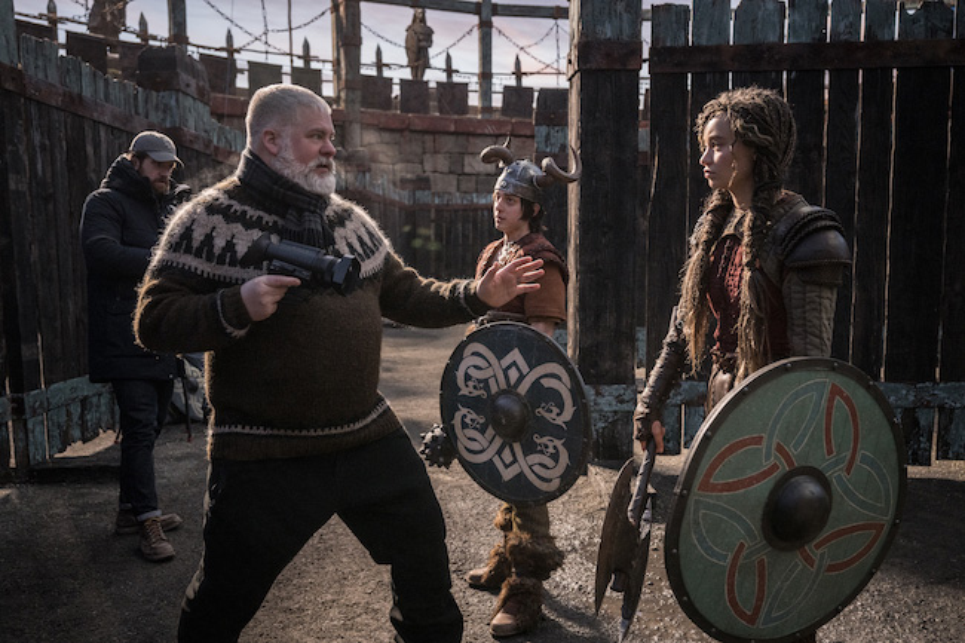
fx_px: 817
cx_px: 482
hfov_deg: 61.1
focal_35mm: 30
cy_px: 322
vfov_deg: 42.9
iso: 1600
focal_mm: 30.5
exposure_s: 1/500
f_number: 4
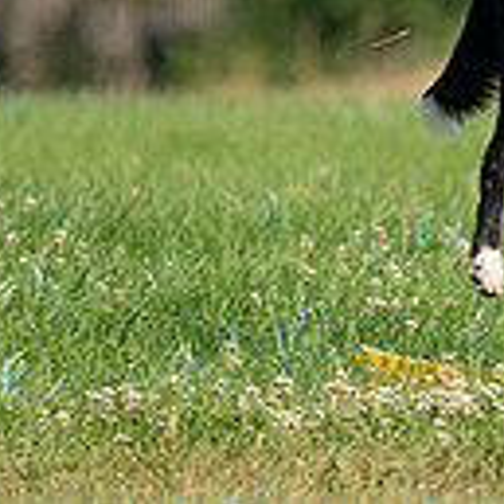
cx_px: 699
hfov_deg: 1.8
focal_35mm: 991
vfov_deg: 1.8
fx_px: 16324
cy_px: -248
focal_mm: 259
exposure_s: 1/4000
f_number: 6.3
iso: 1000
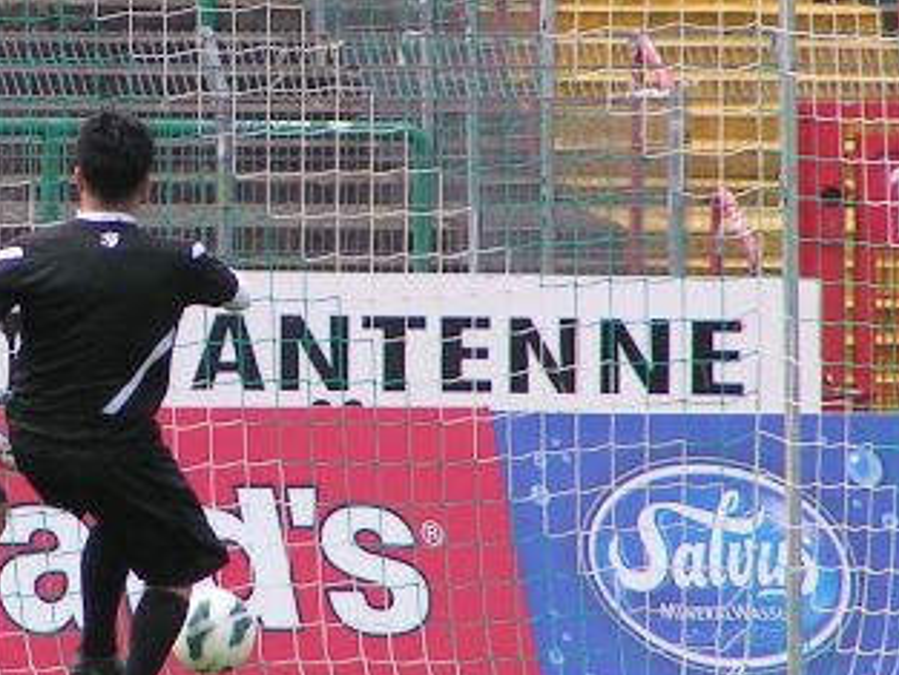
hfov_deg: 2.0
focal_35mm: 972
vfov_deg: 1.5
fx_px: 25253
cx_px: 80
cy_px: 190
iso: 80
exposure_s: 1/400
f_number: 3.5
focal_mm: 58
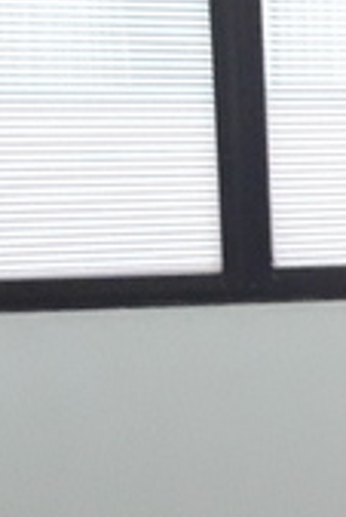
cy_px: 404
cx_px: 1209
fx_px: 1985
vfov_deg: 14.8
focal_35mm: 138
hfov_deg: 7.8
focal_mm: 3.7
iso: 200
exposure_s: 1/24
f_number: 1.9
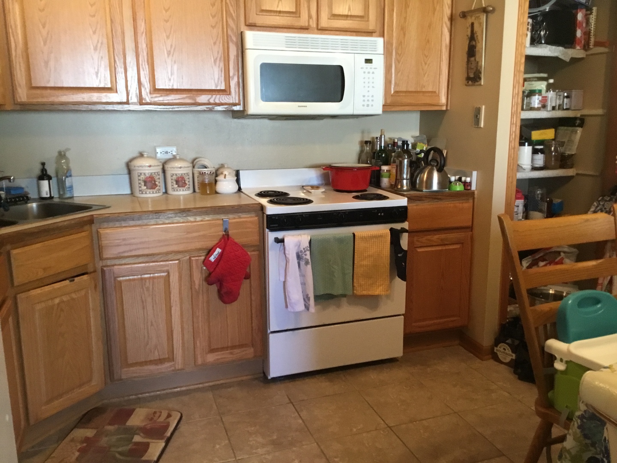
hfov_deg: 58.4
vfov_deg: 45.4
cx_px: 308
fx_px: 553
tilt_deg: -11.9
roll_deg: -0.2
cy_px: 232
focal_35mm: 31
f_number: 2.4
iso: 200
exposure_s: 1/30
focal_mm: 3.3
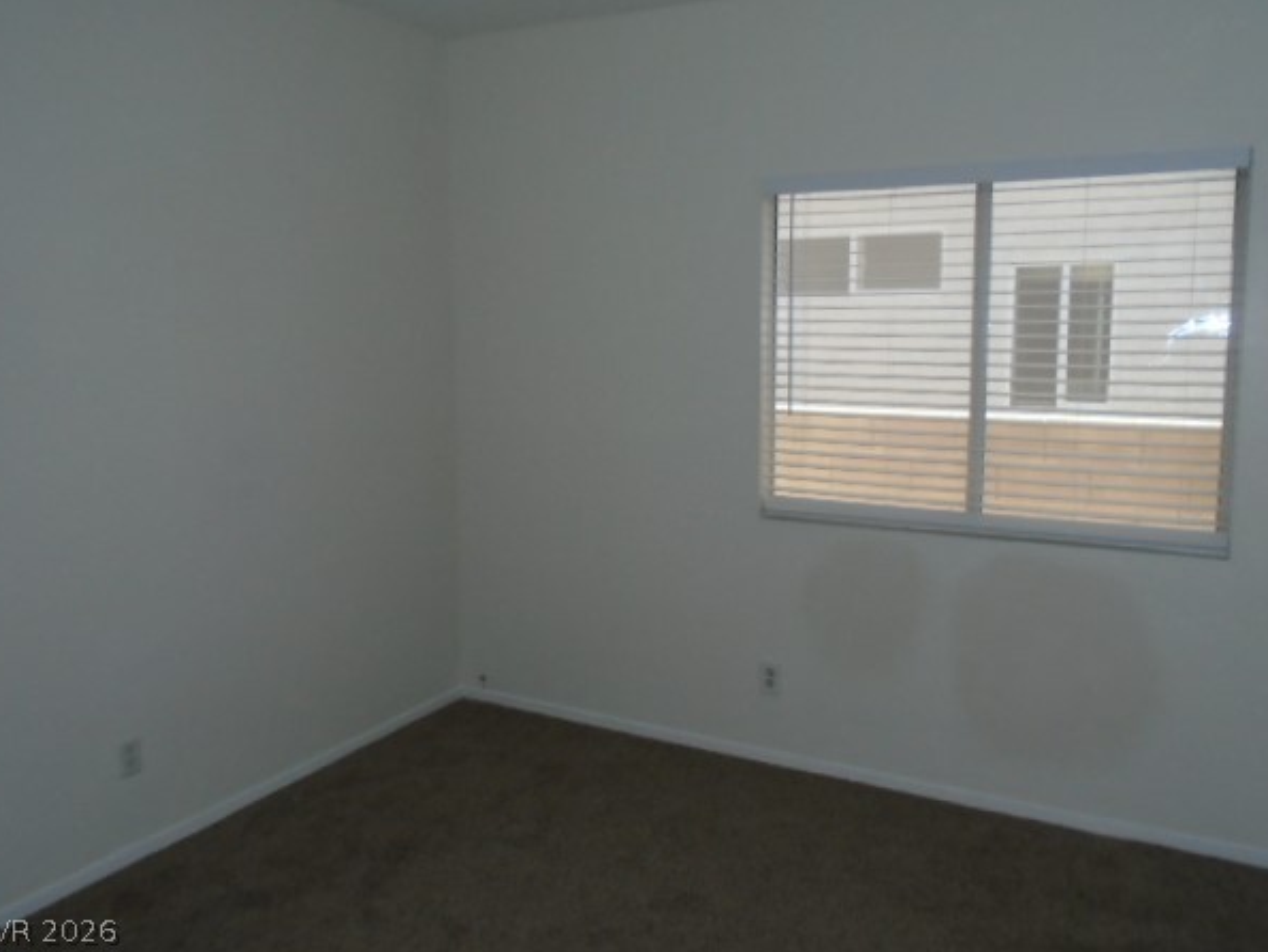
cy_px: 442
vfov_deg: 49.7
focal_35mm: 28
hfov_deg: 63.4
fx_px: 1026
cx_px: 653
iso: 200
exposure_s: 1/160
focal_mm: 4.6
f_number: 3.2
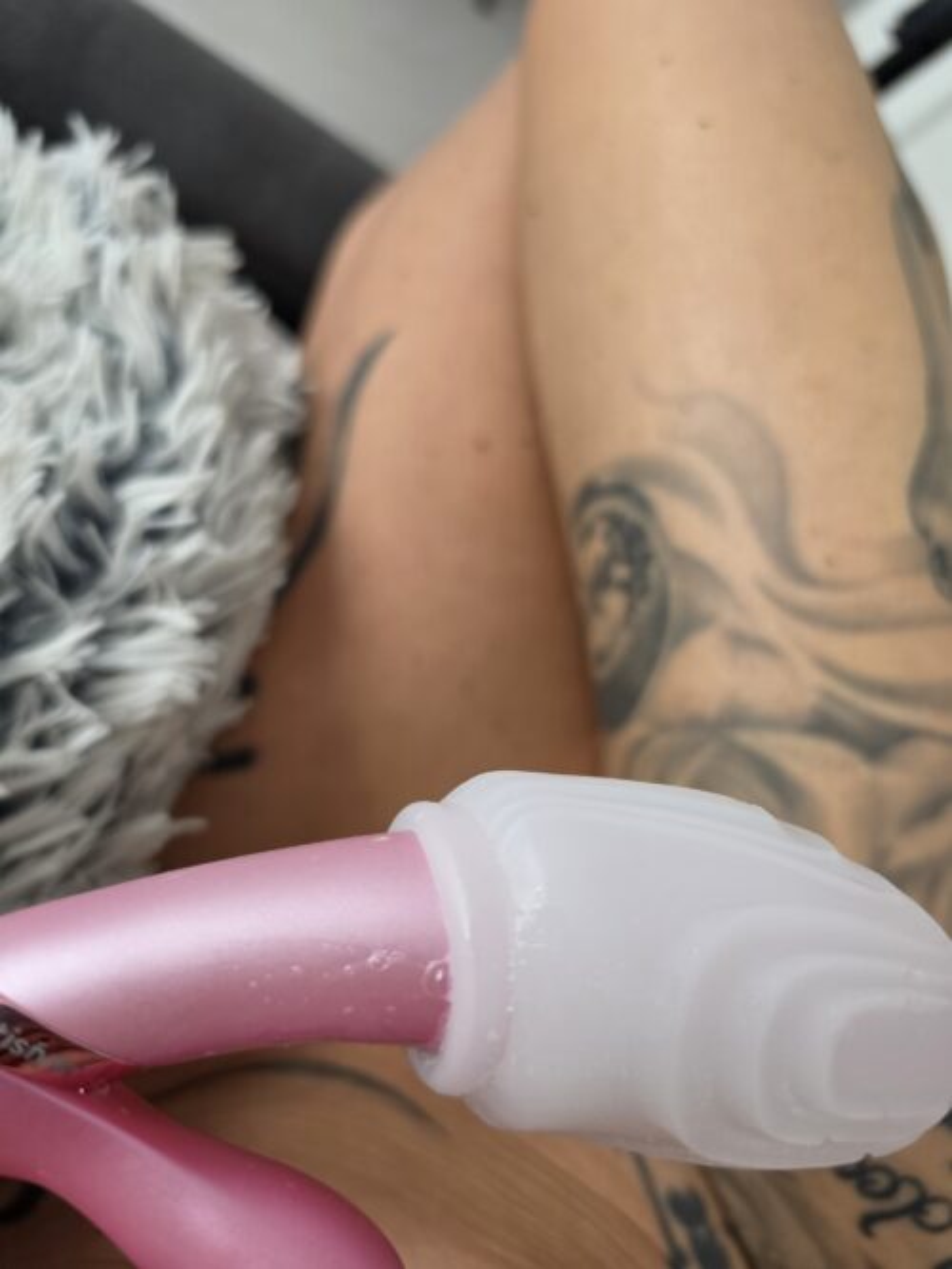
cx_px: 476
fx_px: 844
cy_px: 634
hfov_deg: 58.9
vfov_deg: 73.9
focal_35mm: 23
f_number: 1.4
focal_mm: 6.5
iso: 160
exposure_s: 1/100
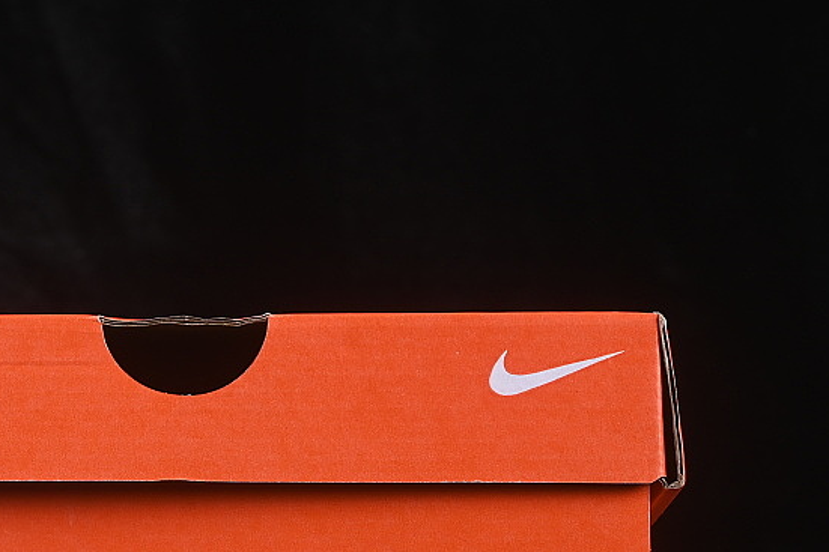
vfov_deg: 9.3
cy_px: 471
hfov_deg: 13.9
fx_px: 3384
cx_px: 194
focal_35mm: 147
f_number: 8
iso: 160
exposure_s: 1/80
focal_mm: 50
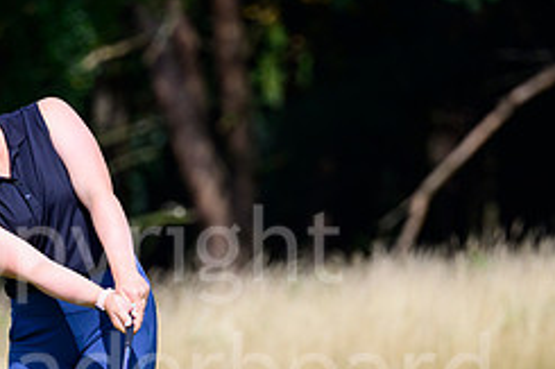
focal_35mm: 900
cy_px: 393
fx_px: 13865
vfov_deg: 1.5
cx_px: 202
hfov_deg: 2.3
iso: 800
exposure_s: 1/3200
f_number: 6.3
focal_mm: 380
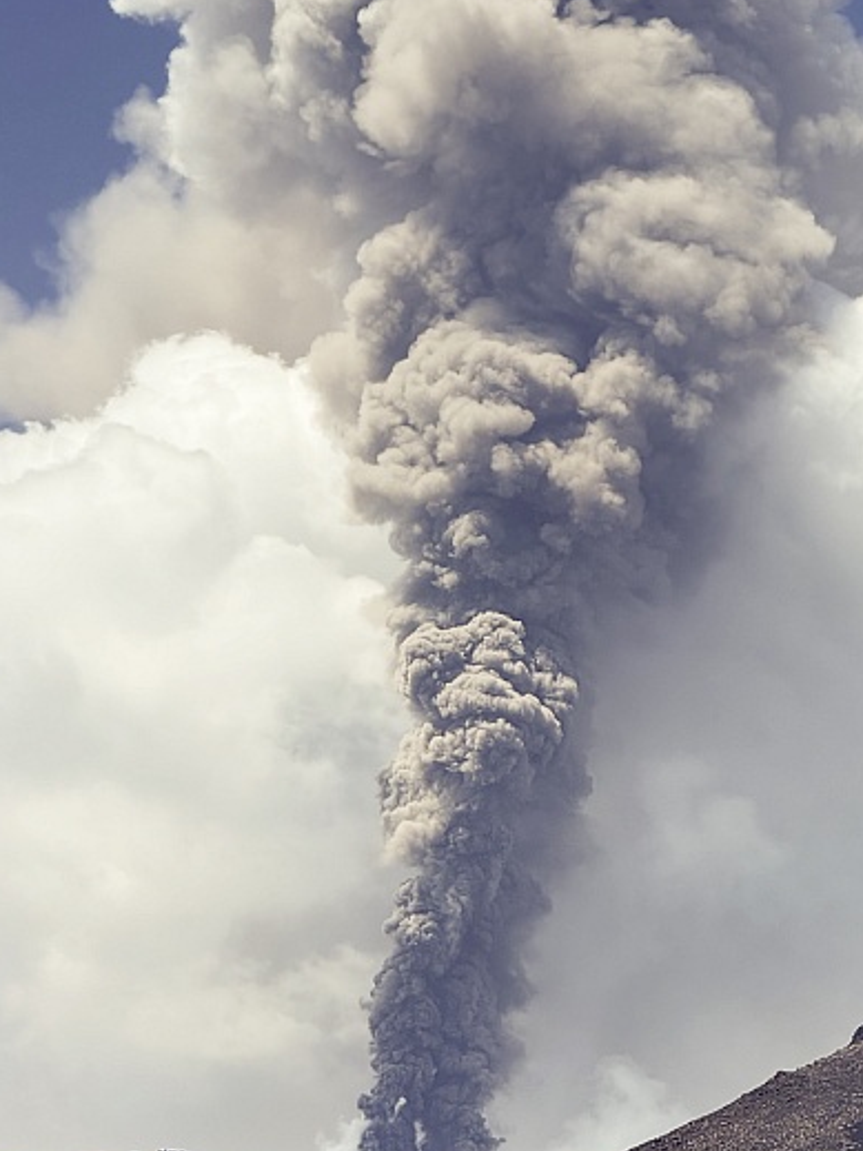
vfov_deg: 13.3
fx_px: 4922
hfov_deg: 10.0
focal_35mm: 148
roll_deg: -2.0
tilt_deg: +21.2
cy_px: 674
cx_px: 490
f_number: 2.8
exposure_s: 1/1773
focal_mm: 15.66
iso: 50
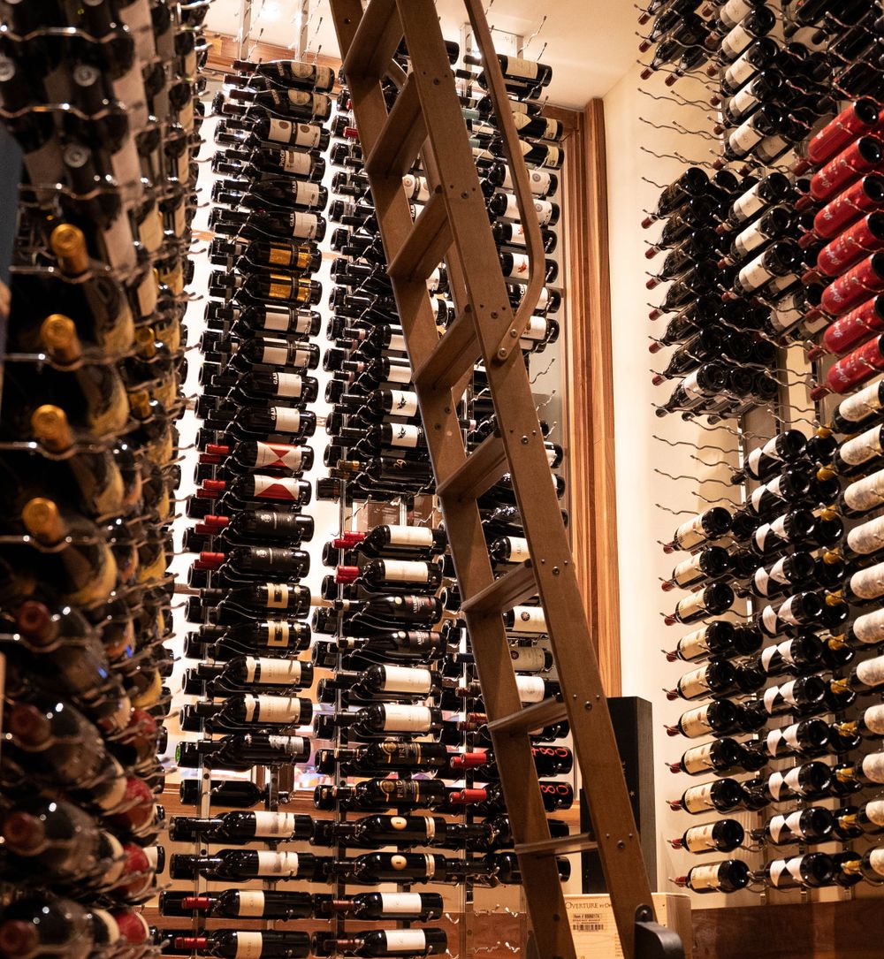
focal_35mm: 48
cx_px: 455
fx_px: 1454
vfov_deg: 36.5
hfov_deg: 33.8
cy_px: 485
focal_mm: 24
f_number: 2.8
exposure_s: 1/40
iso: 2500
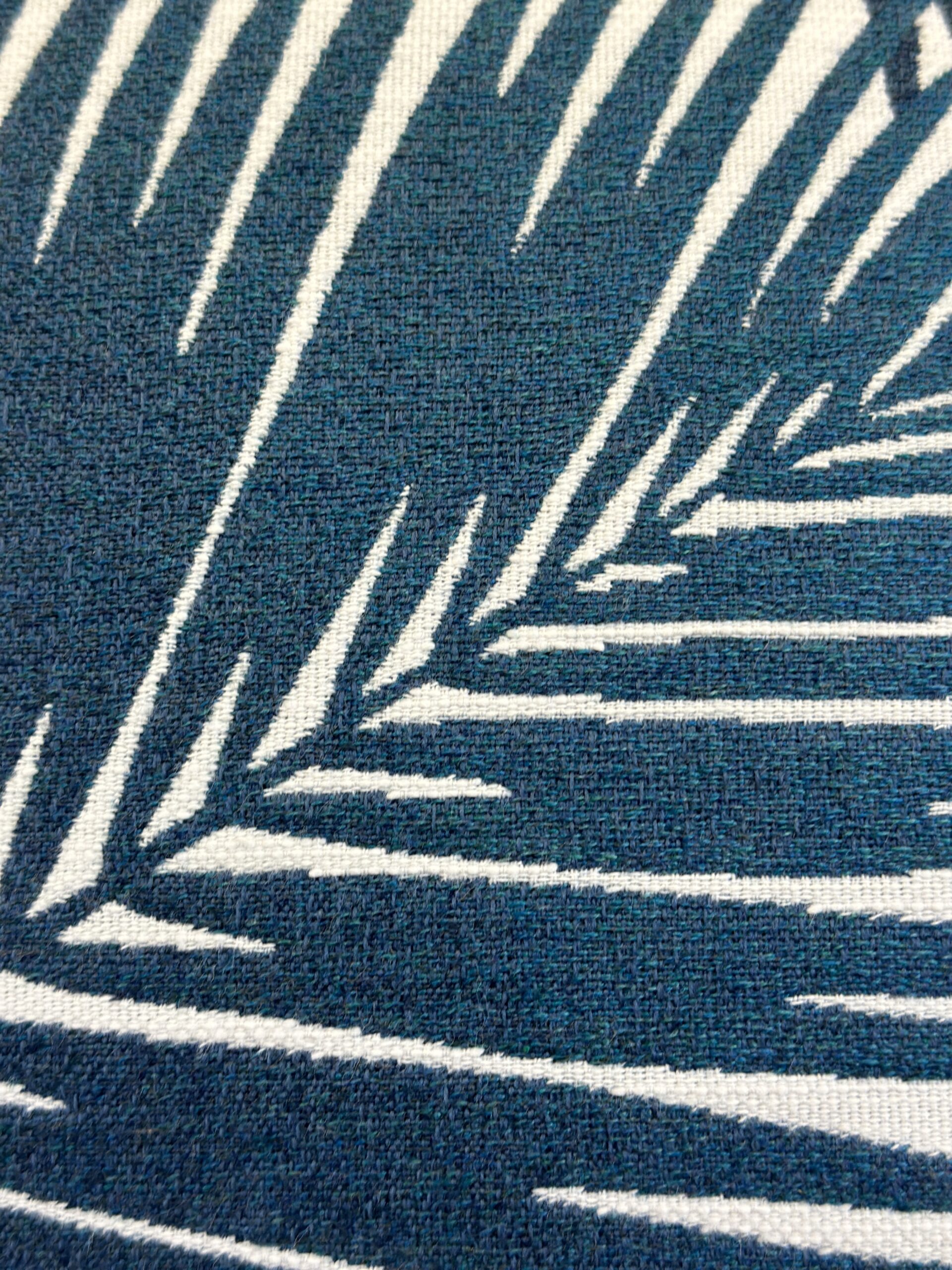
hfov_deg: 30.3
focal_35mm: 48
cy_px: 635
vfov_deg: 39.7
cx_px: 476
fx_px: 1760
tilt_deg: -17.8
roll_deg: +2.7
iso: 100
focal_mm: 6.86
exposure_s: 1/120
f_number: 1.78
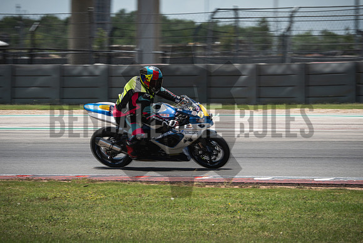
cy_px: 122
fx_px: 3026
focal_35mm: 300
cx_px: 182
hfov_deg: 6.9
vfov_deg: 4.6
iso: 160
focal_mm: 200
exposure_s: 1/250
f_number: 8
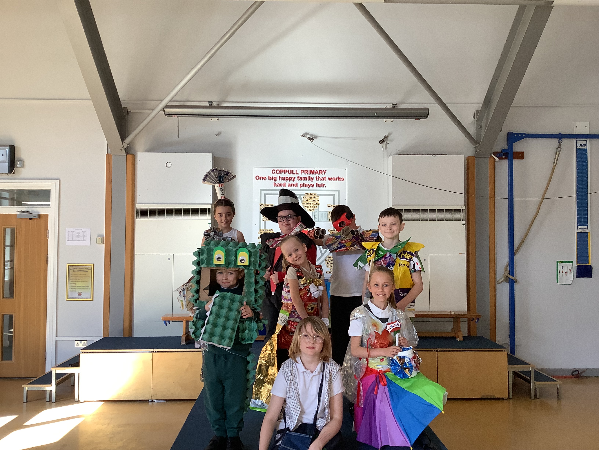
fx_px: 536
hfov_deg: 58.4
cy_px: 225
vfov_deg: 45.4
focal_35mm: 31
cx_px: 300
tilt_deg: +3.1
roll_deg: +0.5
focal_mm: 3.3
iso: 64
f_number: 2.4
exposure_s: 1/50
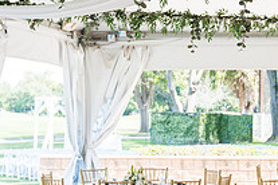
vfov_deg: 11.4
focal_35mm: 119
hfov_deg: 16.5
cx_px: 333
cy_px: 180
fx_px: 919
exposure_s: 1/250
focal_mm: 42.1
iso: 160
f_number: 4
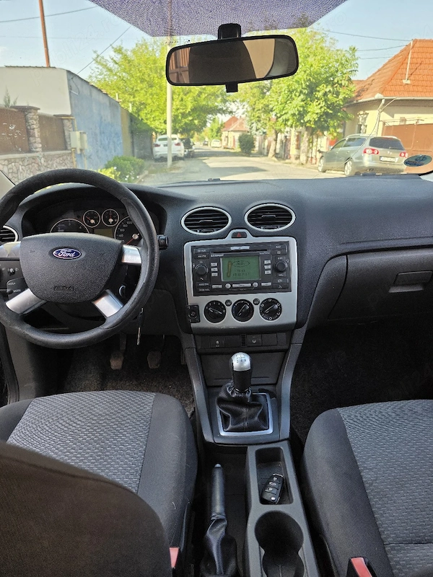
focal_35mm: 23
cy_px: 288
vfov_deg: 73.9
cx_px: 216
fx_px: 384
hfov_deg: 58.9
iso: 50
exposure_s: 1/370
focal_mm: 6.3
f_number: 1.7
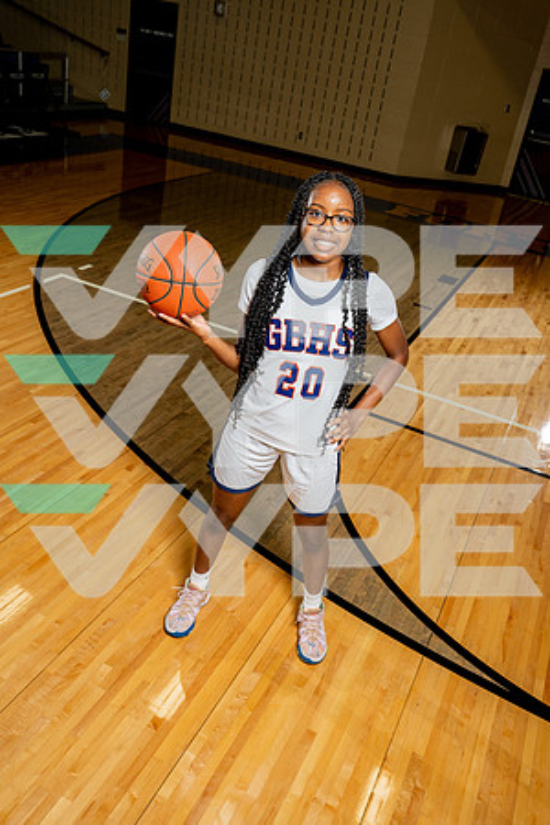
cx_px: 275
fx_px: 733
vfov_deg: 58.7
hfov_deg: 41.1
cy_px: 412
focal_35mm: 32
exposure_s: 1/250
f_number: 5.6
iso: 400
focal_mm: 32
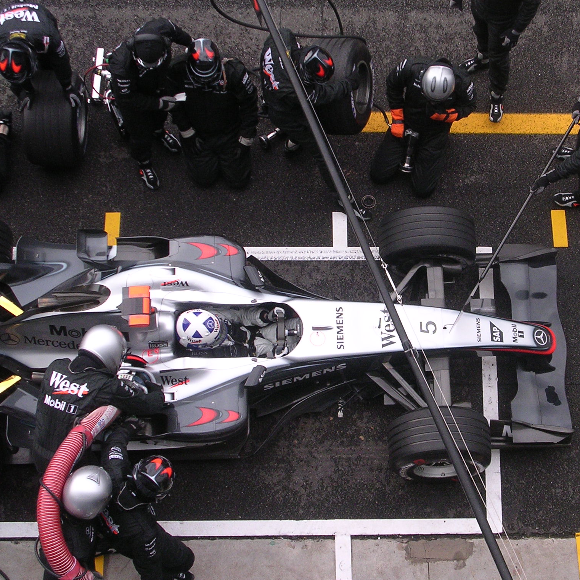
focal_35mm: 75
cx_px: 382
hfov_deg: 23.0
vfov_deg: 23.1
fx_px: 1422
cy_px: 292
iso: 200
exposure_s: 1/517
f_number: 3.5
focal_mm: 9.6
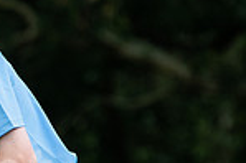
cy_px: 281
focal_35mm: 2050
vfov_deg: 0.7
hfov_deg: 1.0
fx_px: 13993
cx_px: -48
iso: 1250
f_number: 6.3
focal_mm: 350
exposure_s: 1/1600
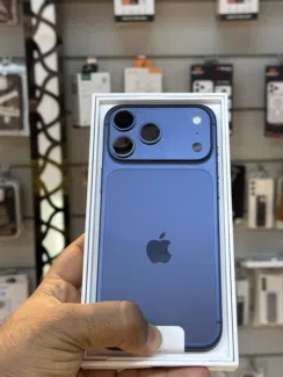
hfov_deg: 24.8
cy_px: 159
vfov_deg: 32.6
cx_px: 148
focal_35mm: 59
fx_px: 643
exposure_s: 1/242
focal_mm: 6.76
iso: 64
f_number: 1.78
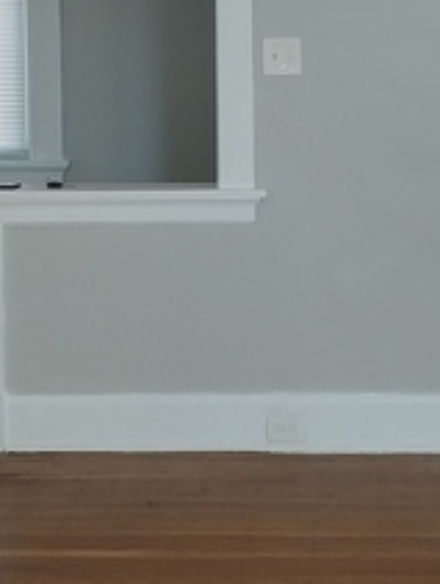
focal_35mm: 82
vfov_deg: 23.1
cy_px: 46
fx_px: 1386
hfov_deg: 18.0
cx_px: 304
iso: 200
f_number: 1.8
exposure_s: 1/60
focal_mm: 4
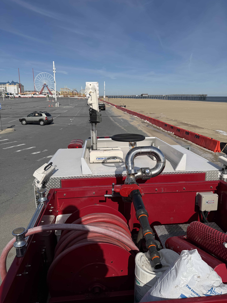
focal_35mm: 24
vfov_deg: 71.6
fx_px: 210
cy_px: 152
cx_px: 114
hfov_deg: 56.8
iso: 80
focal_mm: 6.76
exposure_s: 1/10309
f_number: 1.78
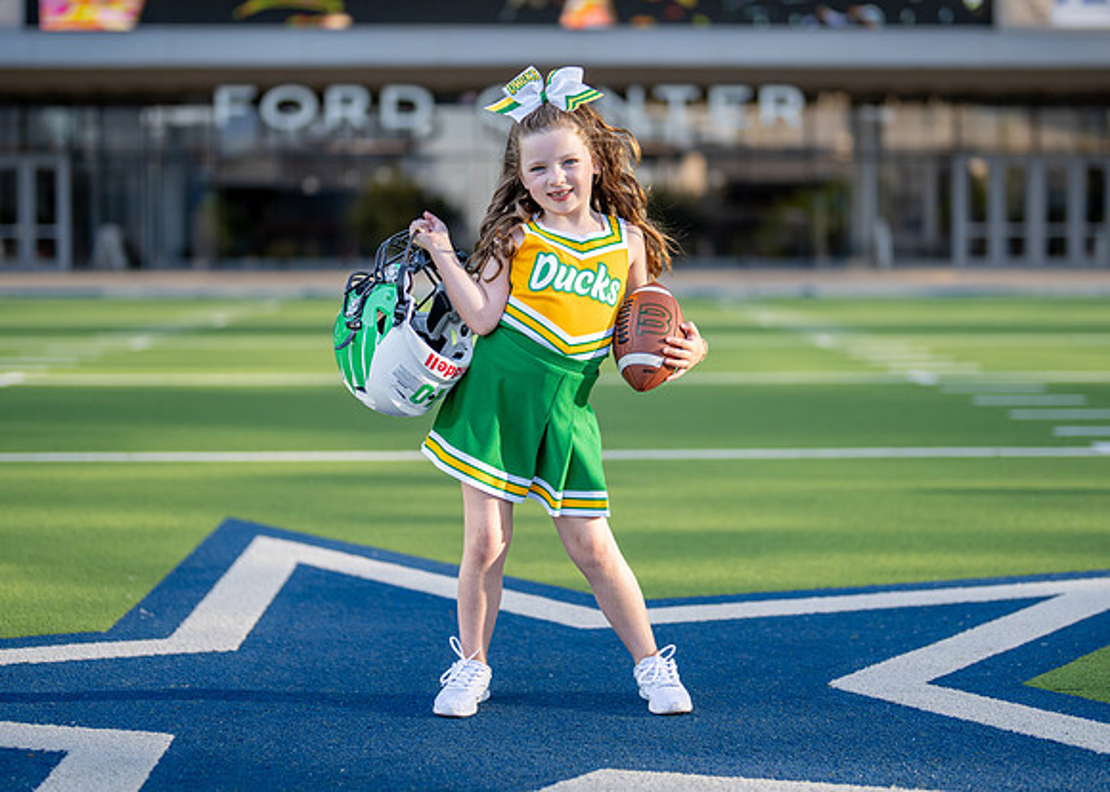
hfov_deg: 28.4
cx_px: 578
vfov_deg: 20.5
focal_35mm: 70
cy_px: 361
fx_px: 2192
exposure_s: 1/3200
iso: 100
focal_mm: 50
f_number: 1.2
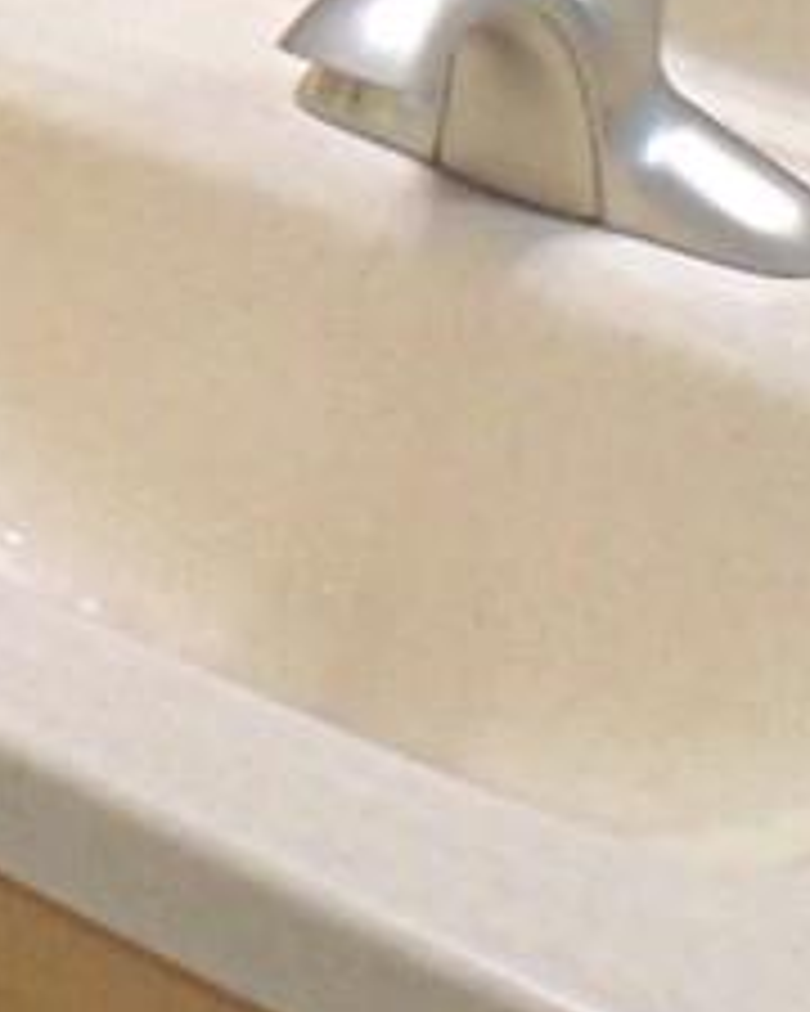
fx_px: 4585
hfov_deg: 8.3
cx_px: -1764
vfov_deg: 12.3
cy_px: -234
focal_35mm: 153
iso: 250
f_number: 3.1
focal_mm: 4
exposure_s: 1/60
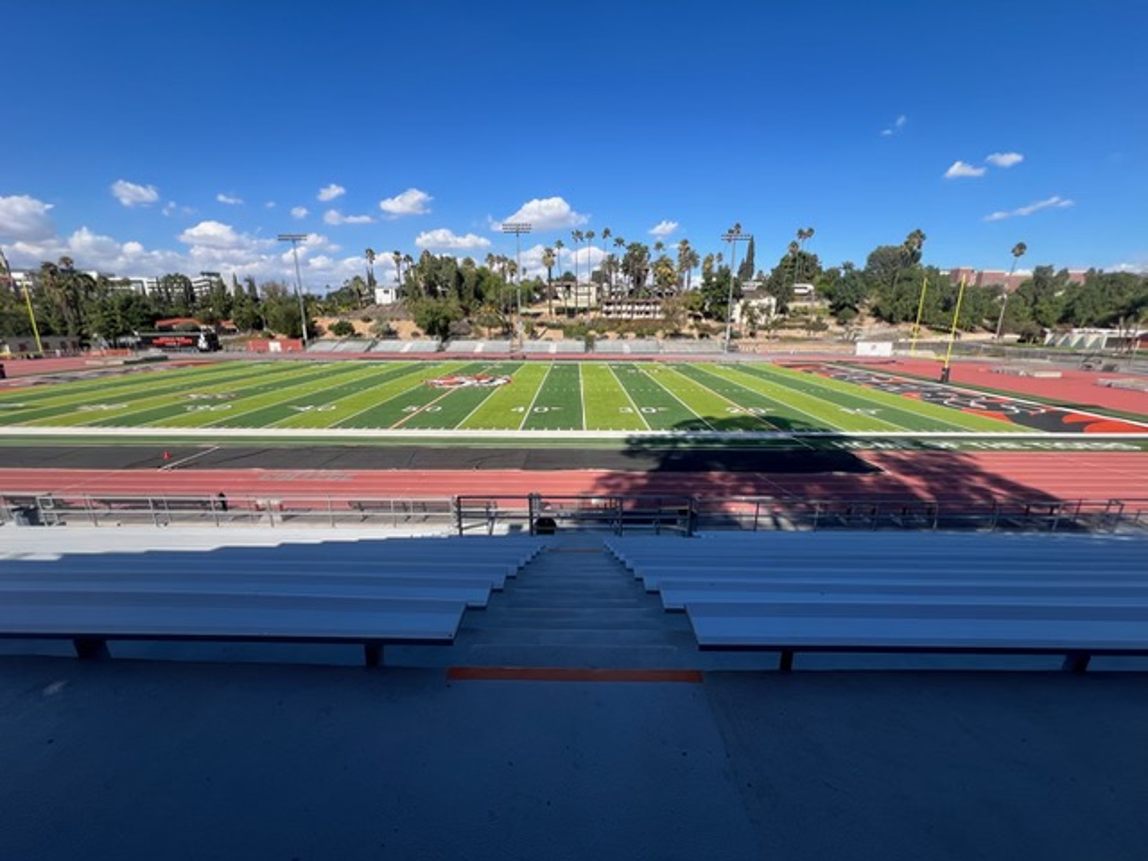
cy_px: 430
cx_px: 574
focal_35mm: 13
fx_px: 431
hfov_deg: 106.2
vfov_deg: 89.9
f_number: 1.8
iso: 32
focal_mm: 1.57
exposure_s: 1/1553
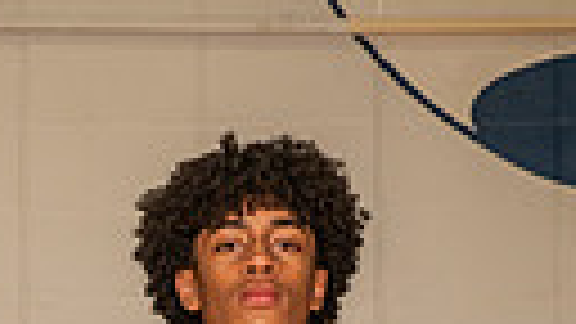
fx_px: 2917
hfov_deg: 11.2
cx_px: 140
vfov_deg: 6.0
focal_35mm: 191
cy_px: 900
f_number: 6.3
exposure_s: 1/320
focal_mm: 52
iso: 800
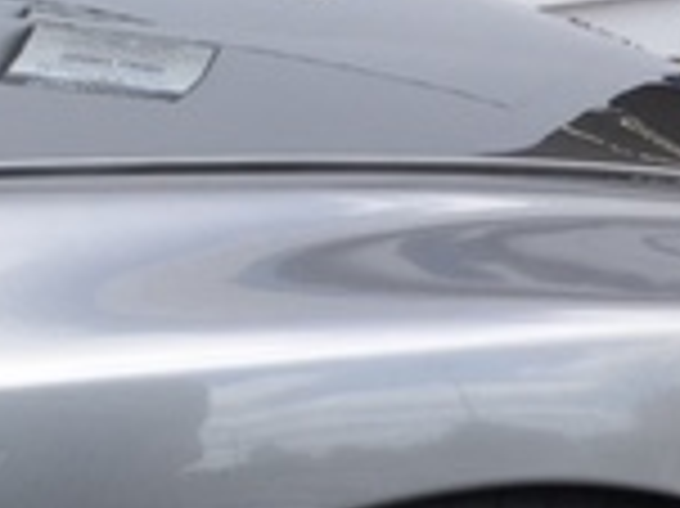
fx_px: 2414
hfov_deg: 15.1
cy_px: 913
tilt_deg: -28.5
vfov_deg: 11.2
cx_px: -266
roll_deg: +3.7
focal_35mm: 123
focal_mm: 4.15
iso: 25
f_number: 2.2
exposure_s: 1/601
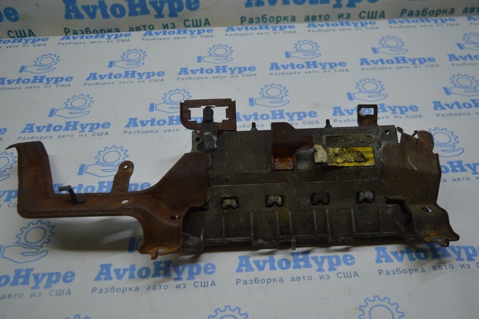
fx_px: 479
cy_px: 160
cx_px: 240
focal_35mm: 36
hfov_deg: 53.2
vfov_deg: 36.8
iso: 400
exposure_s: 1/200
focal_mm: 24
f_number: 4
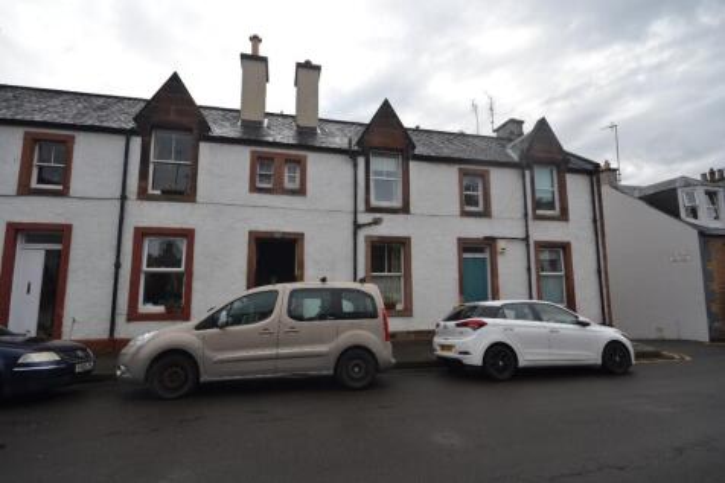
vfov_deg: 72.0
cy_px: 242
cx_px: 362
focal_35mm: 16
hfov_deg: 95.0
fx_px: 332
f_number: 8
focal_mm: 11
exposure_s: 1/250
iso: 100
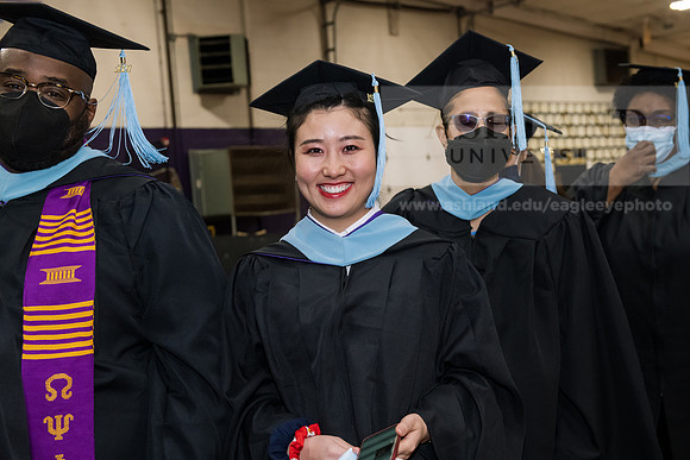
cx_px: 345
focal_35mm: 55
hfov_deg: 36.2
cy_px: 230
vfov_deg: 24.6
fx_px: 1054
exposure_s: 1/160
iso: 2500
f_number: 5.6
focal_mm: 55
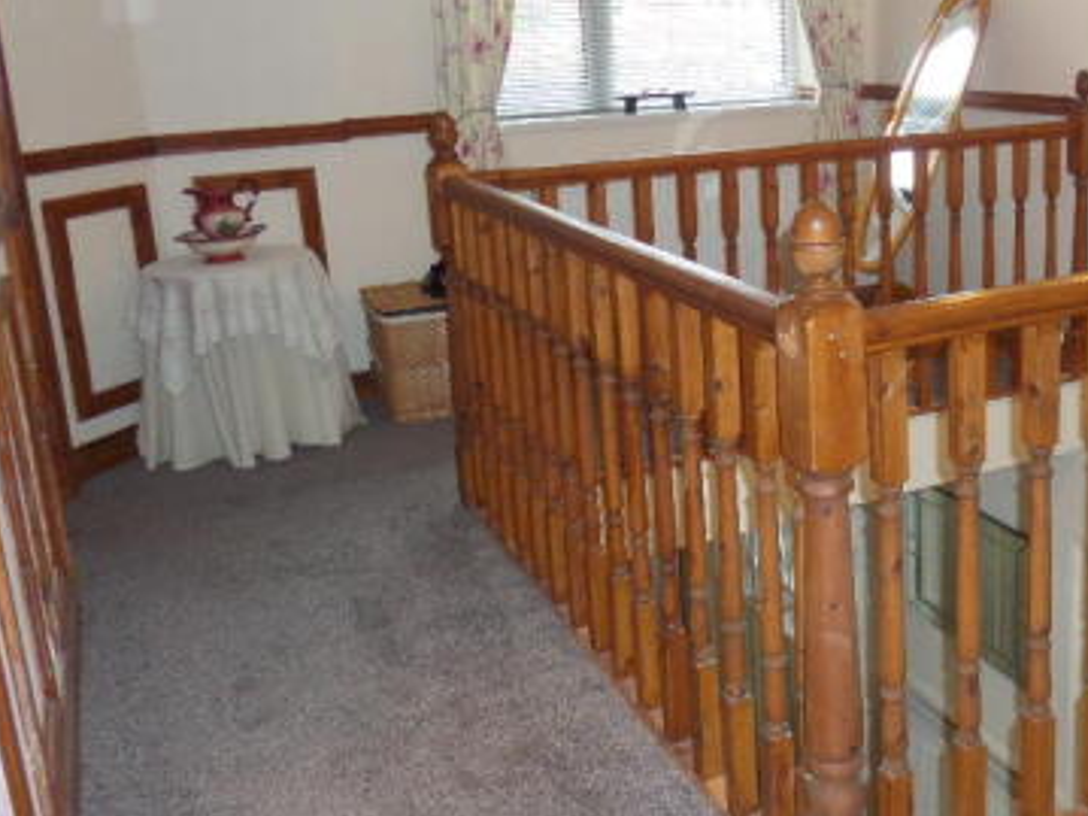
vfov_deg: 36.5
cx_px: 853
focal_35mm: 39
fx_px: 1225
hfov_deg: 45.7
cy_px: 293
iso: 320
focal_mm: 4
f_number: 3.2
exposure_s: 1/30
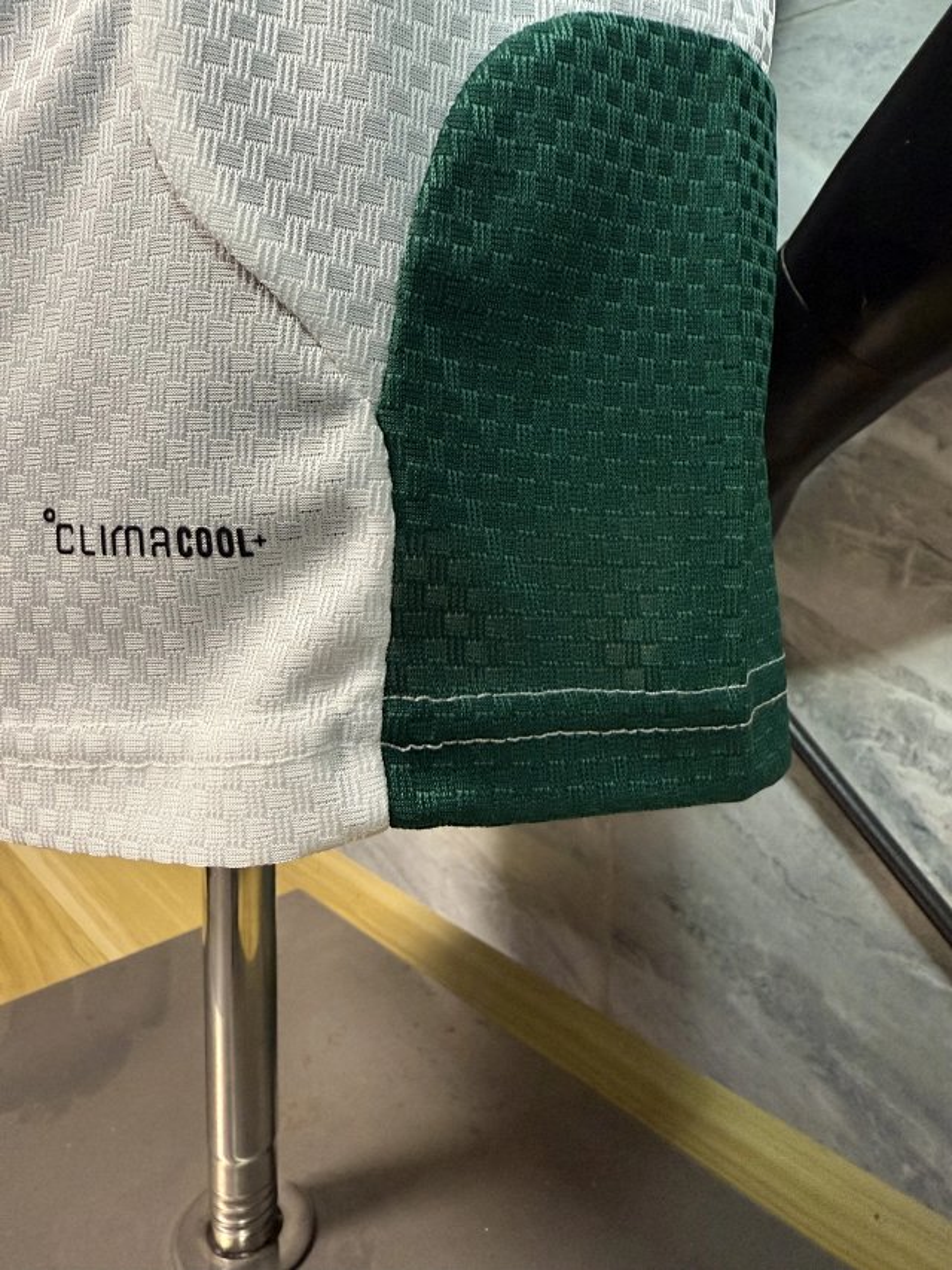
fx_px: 880
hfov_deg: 56.8
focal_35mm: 24
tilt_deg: -7.1
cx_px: 476
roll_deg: -1.3
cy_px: 635
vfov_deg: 71.6
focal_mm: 2.22
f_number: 2.2
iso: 320
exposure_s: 1/50
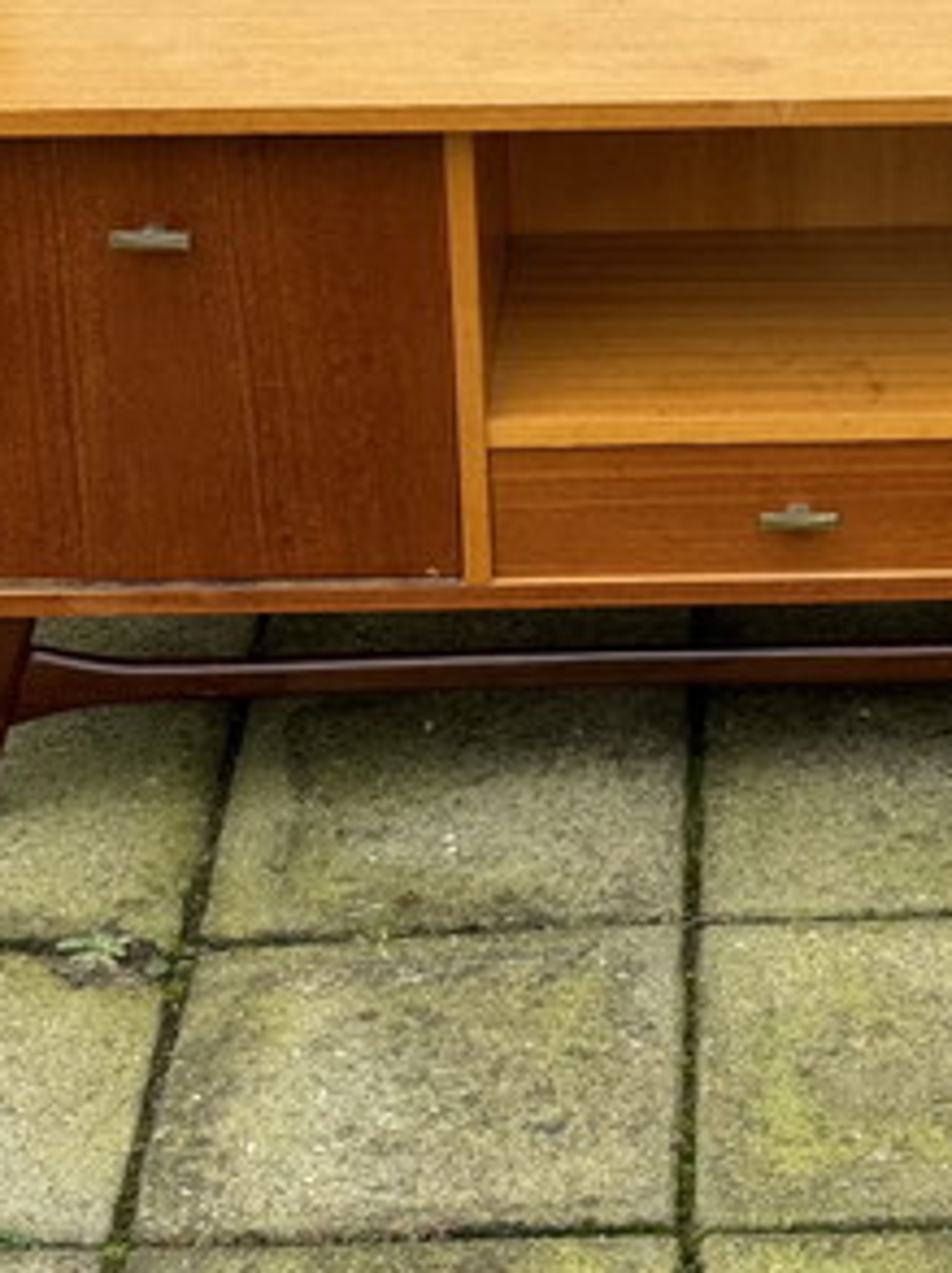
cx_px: 809
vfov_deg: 17.4
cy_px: 154
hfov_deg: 13.1
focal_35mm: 112
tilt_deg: -21.0
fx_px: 4116
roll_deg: -0.7
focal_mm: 6.86
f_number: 1.78
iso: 64
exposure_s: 1/354
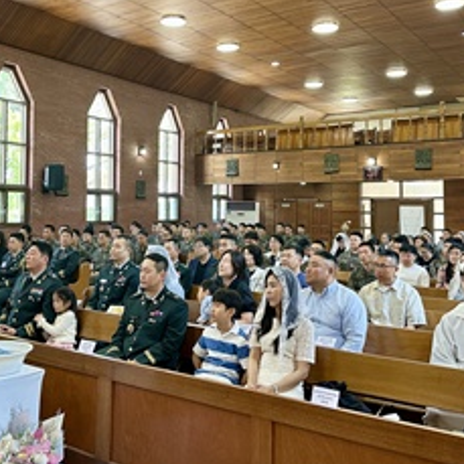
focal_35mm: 37
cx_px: 184
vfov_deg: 44.7
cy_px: 182
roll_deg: -0.9
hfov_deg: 44.7
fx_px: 561
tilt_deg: +2.3
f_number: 1.78
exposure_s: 1/60
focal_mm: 6.86
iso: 200
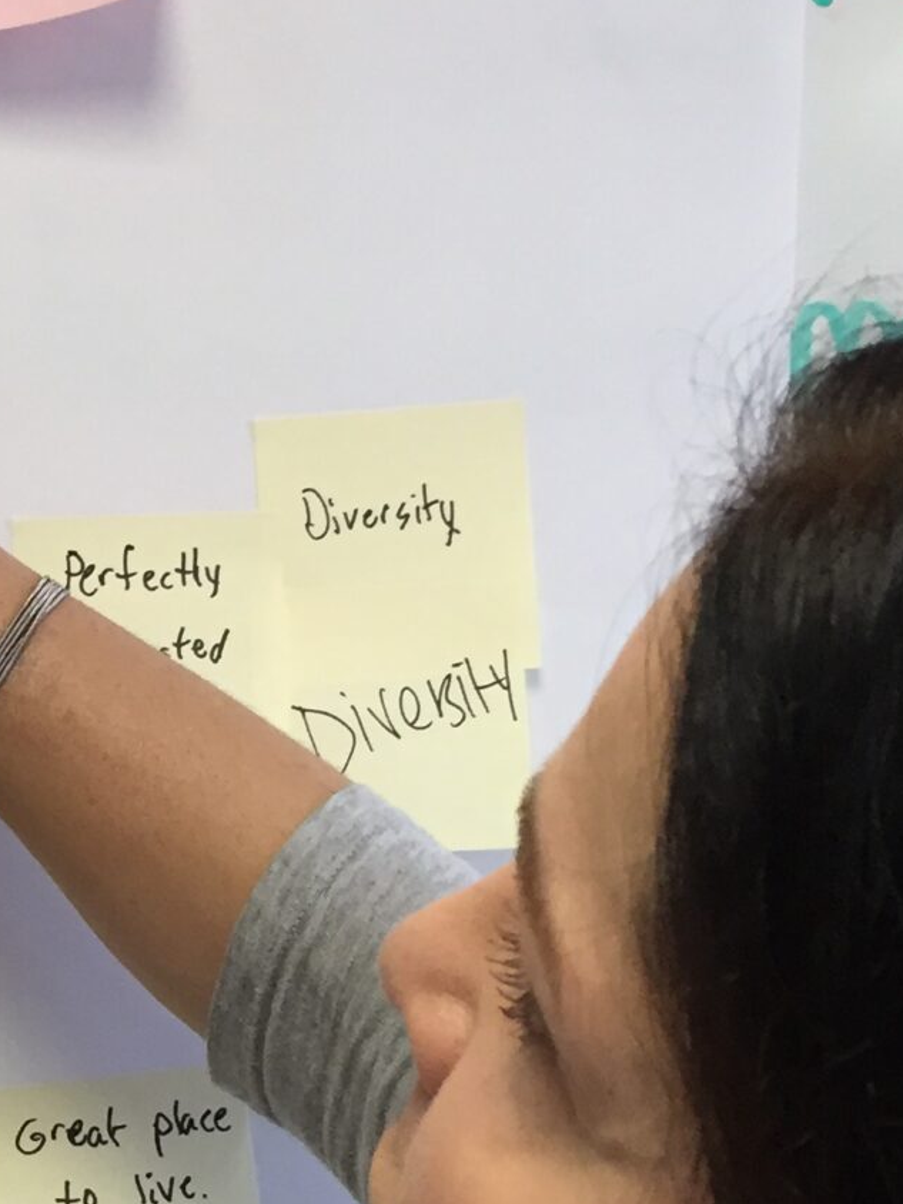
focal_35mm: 88
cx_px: -244
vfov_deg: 22.0
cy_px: 944
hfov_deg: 16.0
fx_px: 3061
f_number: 2.2
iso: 40
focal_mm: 4.15
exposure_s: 1/30
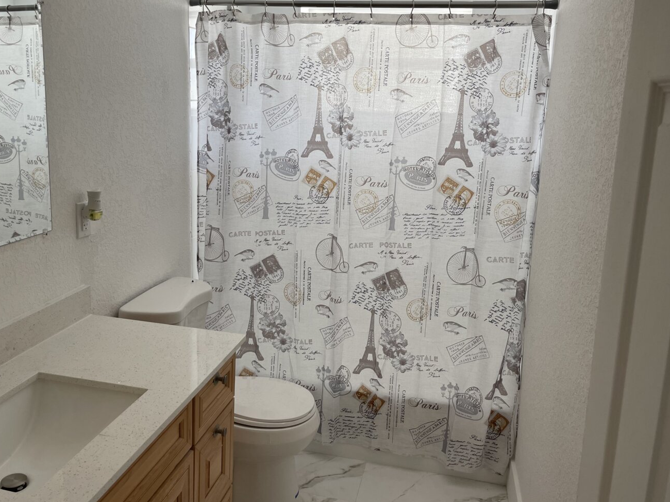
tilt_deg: -12.1
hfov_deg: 56.6
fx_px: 619
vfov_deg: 44.1
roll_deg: -1.2
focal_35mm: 32
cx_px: 290
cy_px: 222
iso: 100
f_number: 1.6
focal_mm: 5.1
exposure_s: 1/121
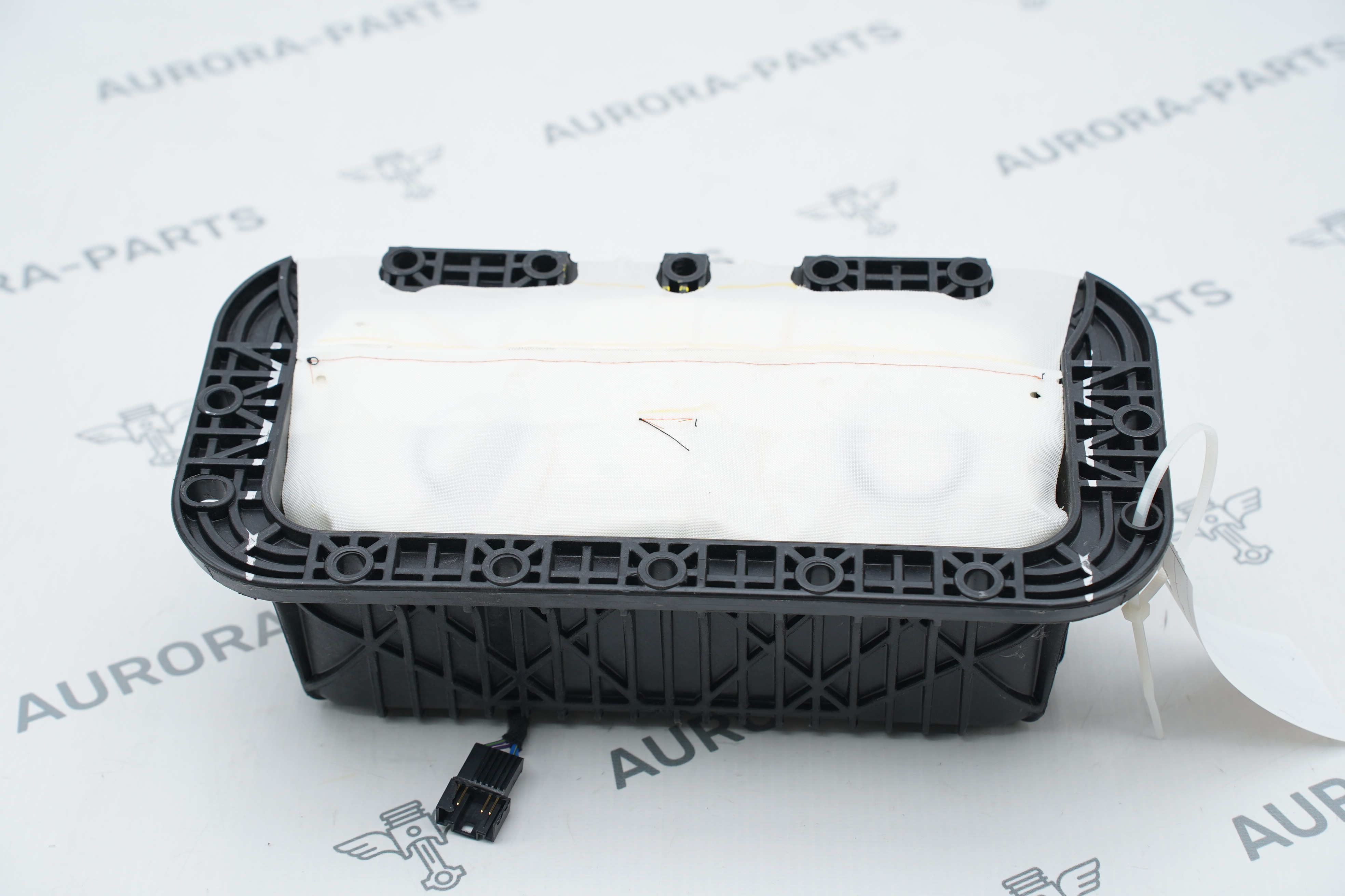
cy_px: 448
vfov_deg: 18.7
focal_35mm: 73
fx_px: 2727
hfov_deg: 27.7
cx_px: 672
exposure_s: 1/160
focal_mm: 73
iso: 500
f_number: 6.3
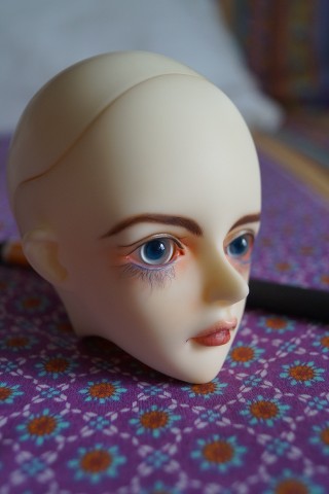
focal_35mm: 42
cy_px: 247
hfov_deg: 31.9
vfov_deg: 46.4
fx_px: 576
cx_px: 164
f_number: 4.5
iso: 800
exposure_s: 1/160
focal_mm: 28
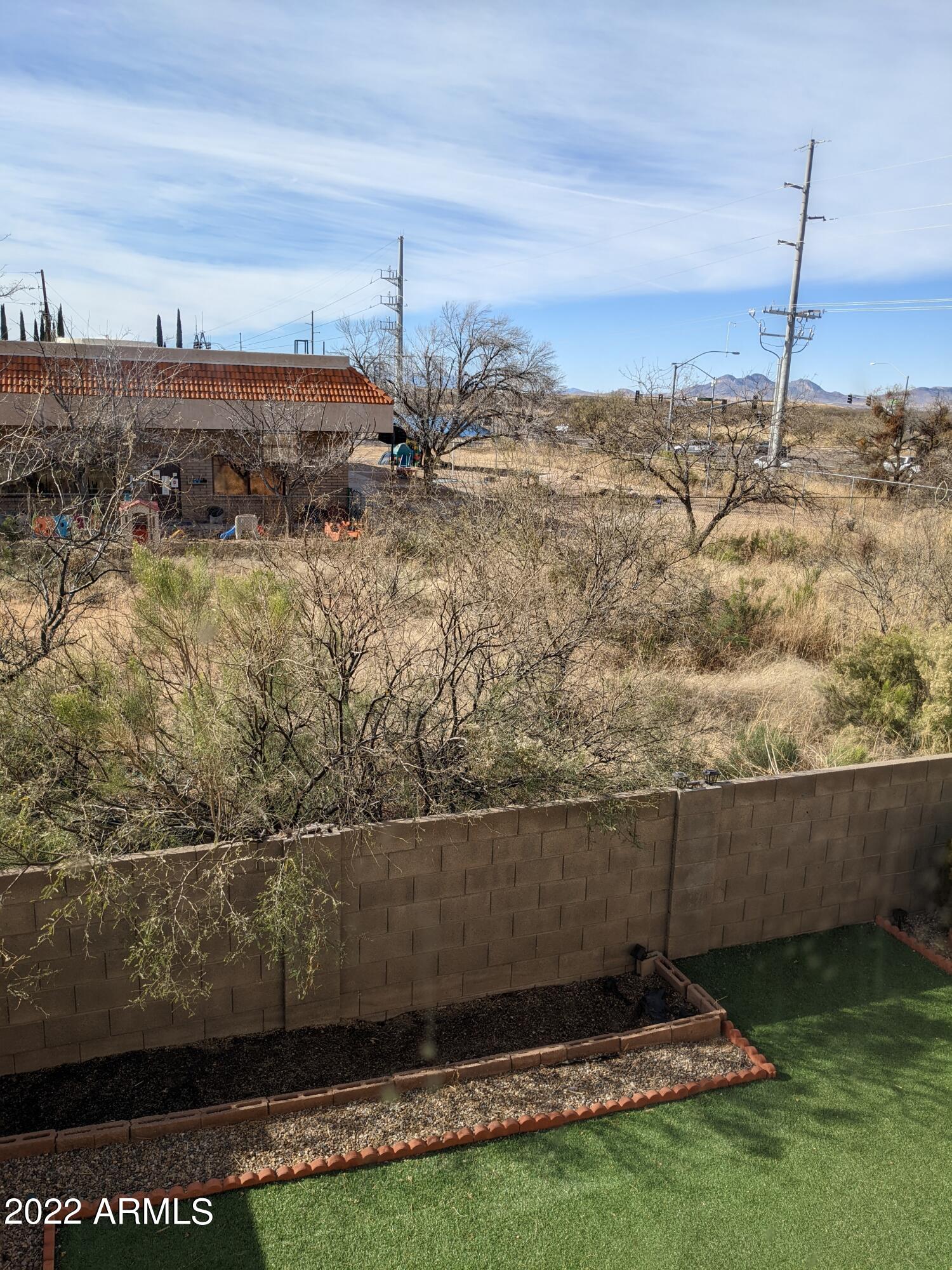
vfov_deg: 65.3
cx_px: 476
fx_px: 990
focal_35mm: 27
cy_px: 635
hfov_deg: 51.4
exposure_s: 1/2347
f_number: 1.73
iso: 56
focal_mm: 4.38
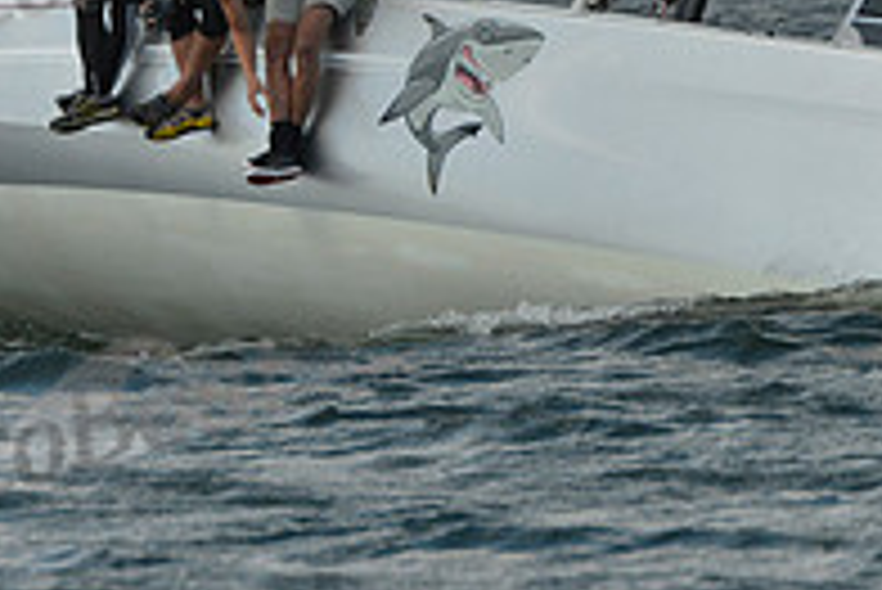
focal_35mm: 592
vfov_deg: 2.3
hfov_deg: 3.5
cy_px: 133
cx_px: 652
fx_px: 14514
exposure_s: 1/1600
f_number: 8
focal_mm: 200
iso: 280
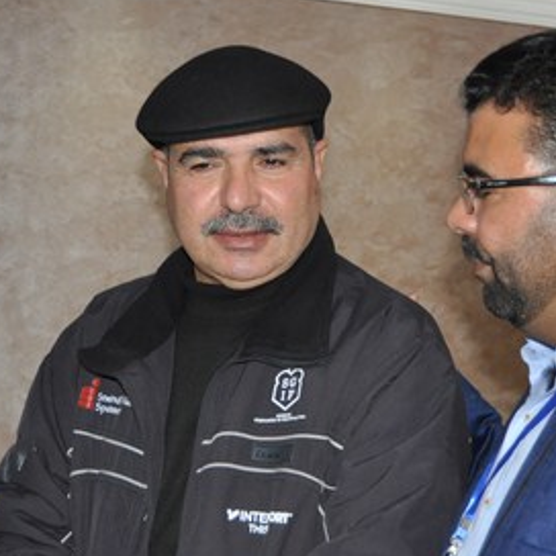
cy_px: 312
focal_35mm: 93
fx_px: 1690
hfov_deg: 18.6
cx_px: 200
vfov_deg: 18.7
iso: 800
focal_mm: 31
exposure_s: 1/60
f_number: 4.2
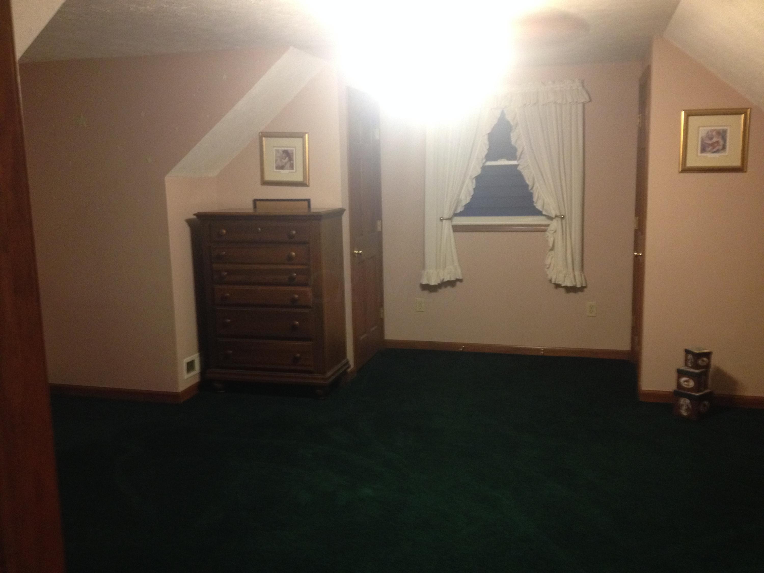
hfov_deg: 52.6
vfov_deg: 40.7
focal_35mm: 35
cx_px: 382
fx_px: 772
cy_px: 286
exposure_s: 1/20
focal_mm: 4.28
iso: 250
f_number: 2.4
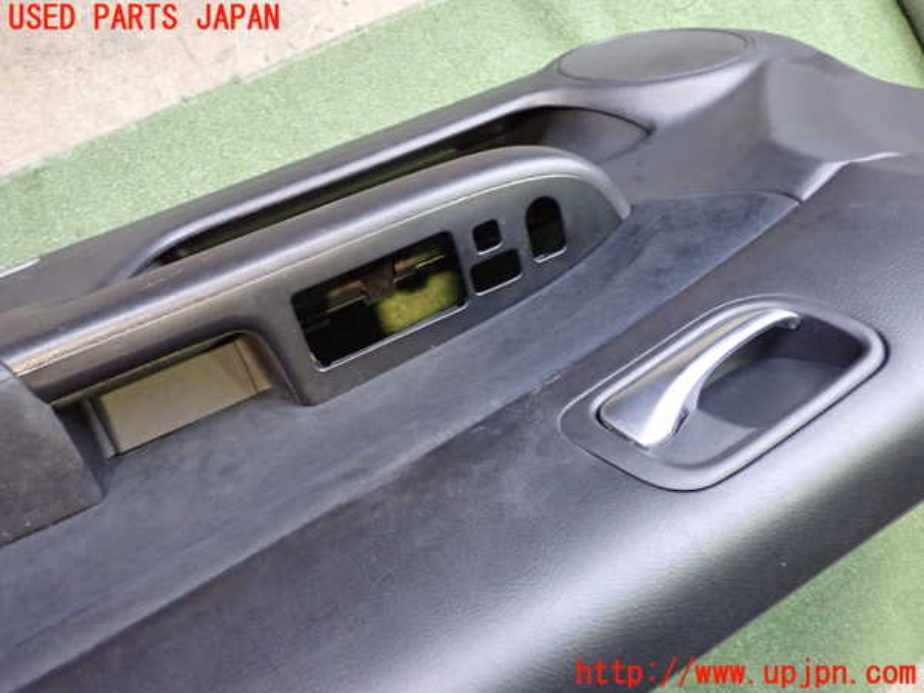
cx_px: 462
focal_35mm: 30
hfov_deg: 60.0
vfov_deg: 46.8
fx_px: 801
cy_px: 346
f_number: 2.3
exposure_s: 1/30
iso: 800
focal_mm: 5.4
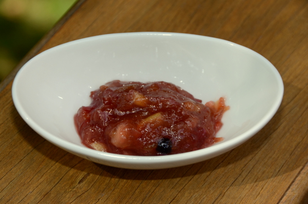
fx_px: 1345
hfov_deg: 13.1
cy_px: 102
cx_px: 154
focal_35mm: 158
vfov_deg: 8.7
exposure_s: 1/250
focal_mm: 105
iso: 200
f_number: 9
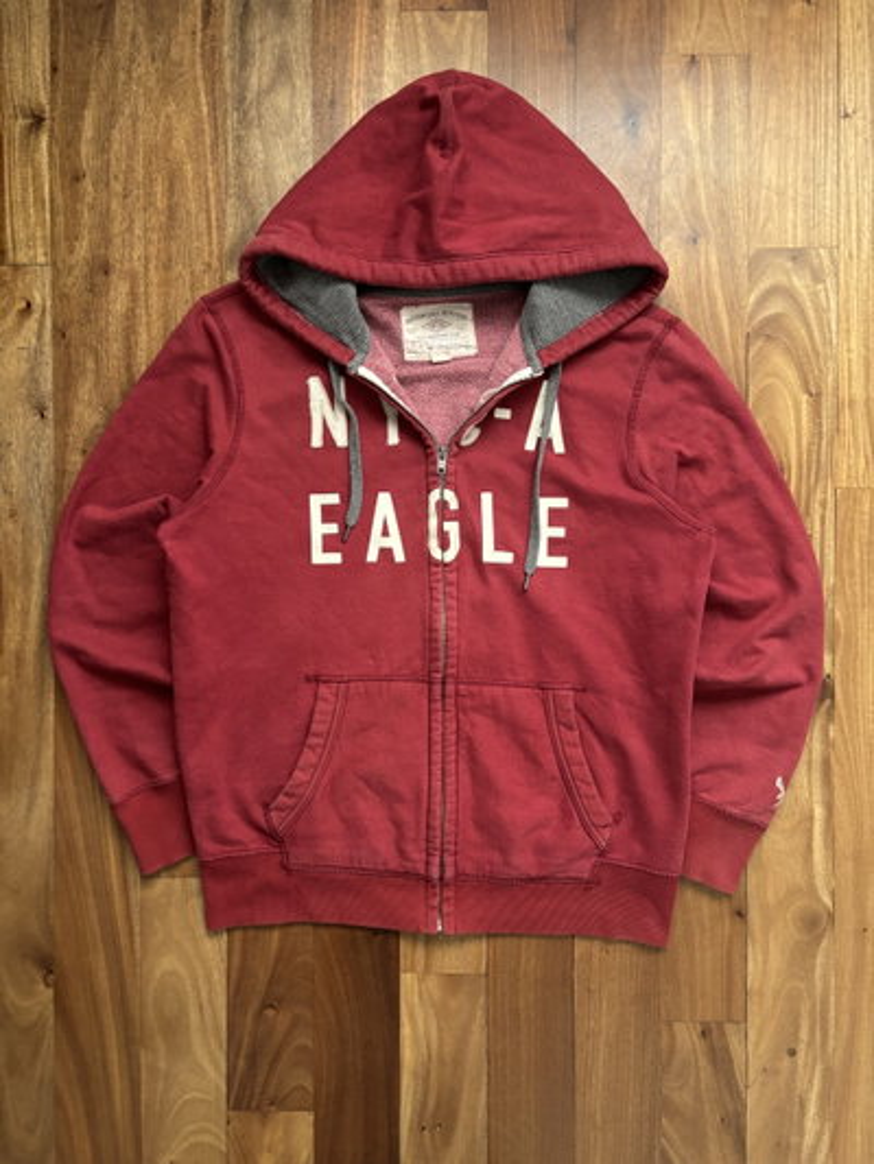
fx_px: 875
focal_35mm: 26
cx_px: 437
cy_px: 582
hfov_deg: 53.1
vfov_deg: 67.3
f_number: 1.6
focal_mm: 5.96
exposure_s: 1/60
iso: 320
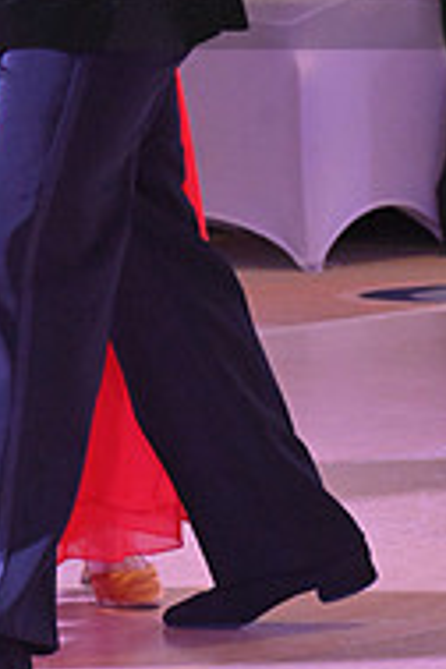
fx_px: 10239
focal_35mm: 551
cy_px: -67
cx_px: 16
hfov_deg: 2.5
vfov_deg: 3.7
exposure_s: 1/320
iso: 5000
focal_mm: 180
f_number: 7.1
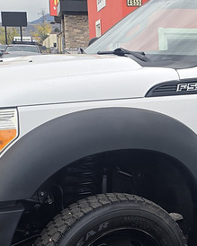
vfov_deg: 22.7
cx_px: 239
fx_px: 613
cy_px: 139
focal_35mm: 84
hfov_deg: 17.4
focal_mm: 6.3
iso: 12
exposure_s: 1/326
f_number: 1.7
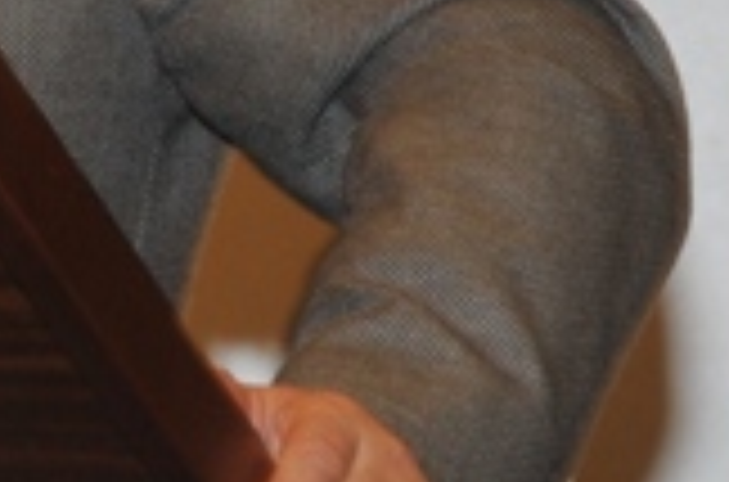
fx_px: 10479
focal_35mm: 519
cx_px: -238
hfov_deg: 4.0
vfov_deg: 2.6
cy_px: -579
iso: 400
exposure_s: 1/30
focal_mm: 70
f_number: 5.3
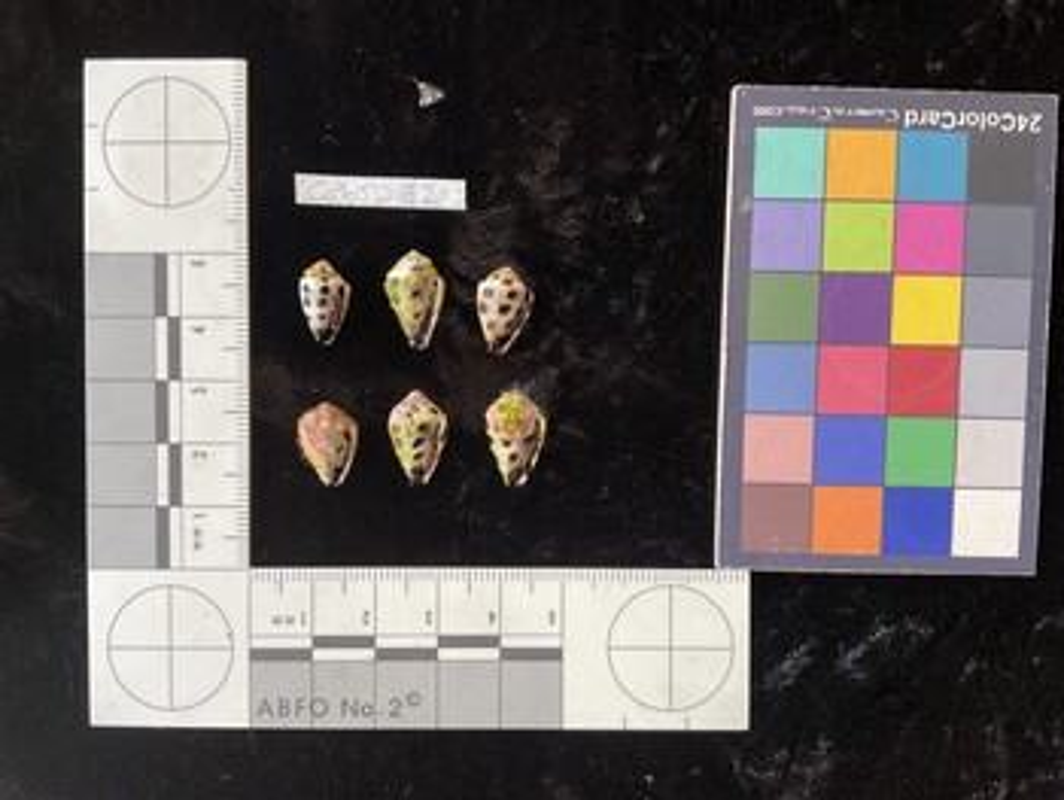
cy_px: 400
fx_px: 892
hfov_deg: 61.6
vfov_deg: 48.3
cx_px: 532
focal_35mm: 29
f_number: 1.8
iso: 40
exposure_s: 1/60
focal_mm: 3
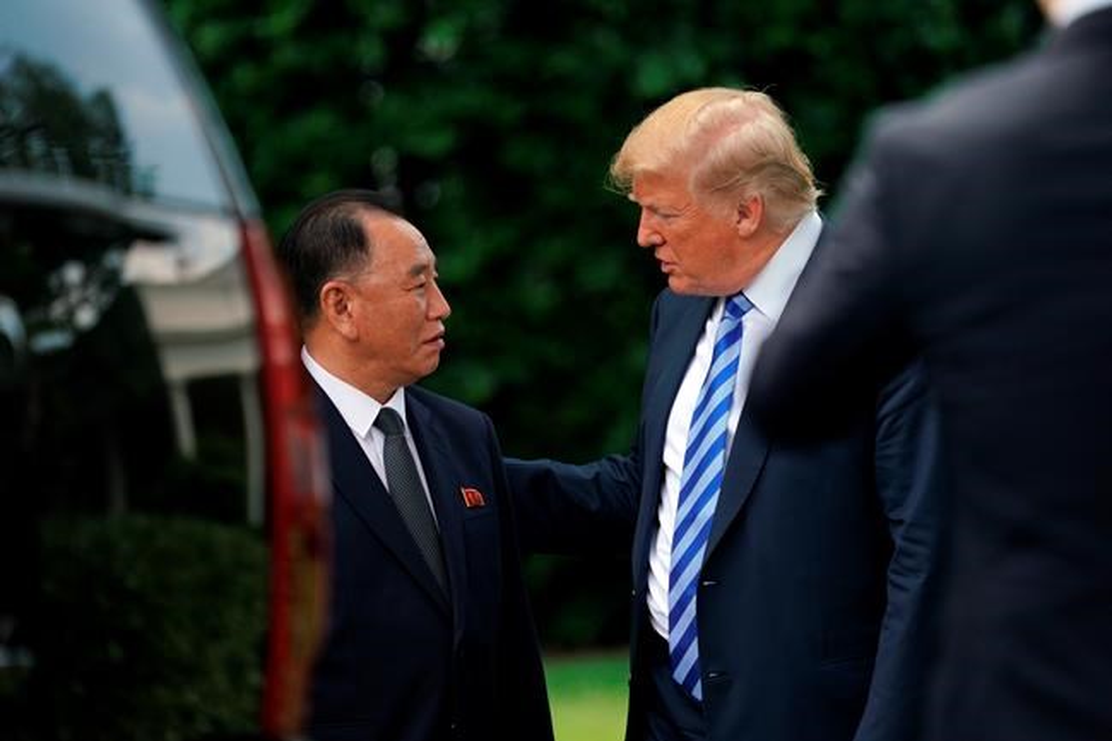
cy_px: 370
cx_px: 556
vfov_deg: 3.8
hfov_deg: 5.7
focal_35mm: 361
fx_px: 11147
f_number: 5.6
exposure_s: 1/1250
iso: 800
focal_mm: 361
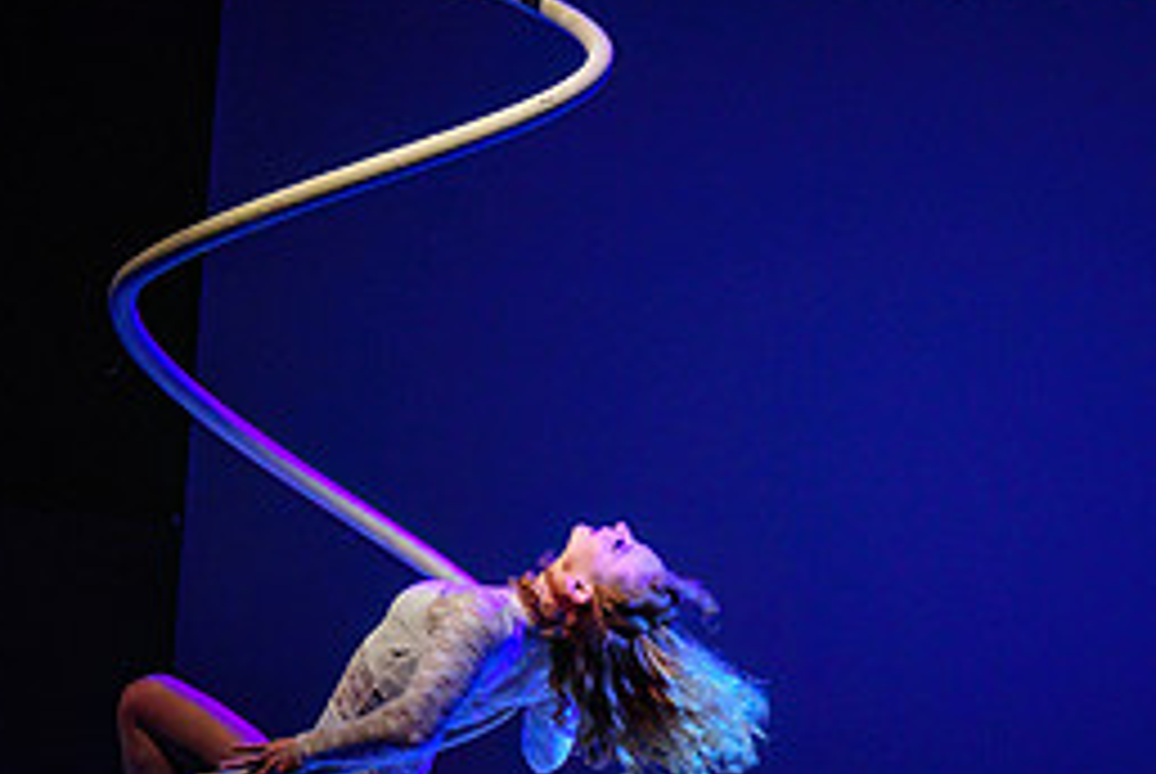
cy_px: 353
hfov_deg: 18.4
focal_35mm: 107
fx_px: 3440
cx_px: 1272
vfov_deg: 12.8
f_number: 3.2
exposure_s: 1/160
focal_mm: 37
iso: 1600
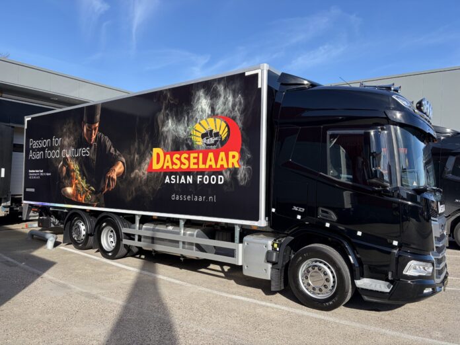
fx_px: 346
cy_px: 172
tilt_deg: +0.6
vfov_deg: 53.1
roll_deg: -2.0
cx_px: 230
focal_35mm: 26
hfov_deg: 67.3
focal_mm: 5.96
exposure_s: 1/1901
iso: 50
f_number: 1.6
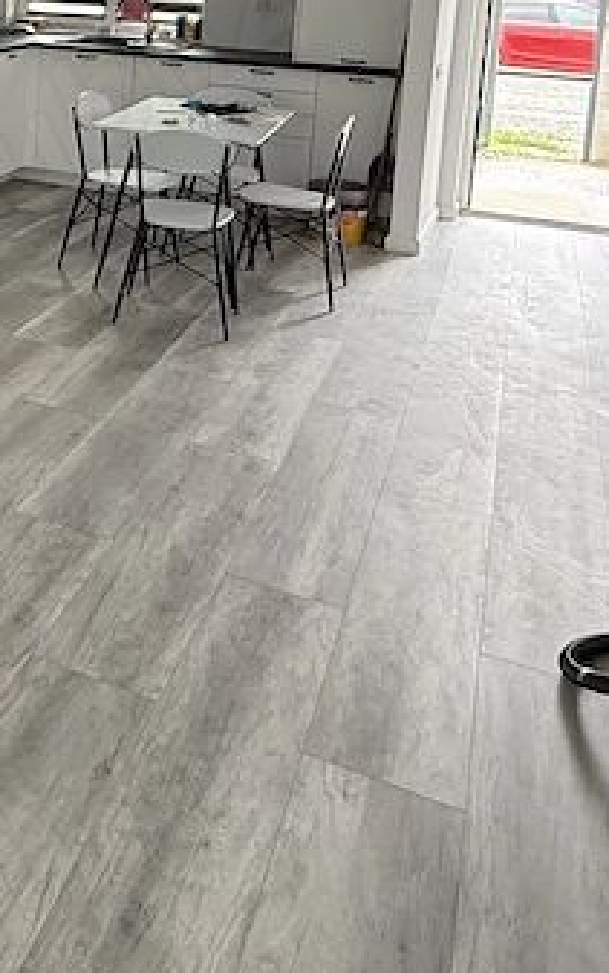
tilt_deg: -6.2
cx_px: -127
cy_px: 84
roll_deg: -1.9
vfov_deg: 41.4
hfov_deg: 26.0
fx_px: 1167
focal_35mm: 44
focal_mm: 2.22
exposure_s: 1/99
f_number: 2.2
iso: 200
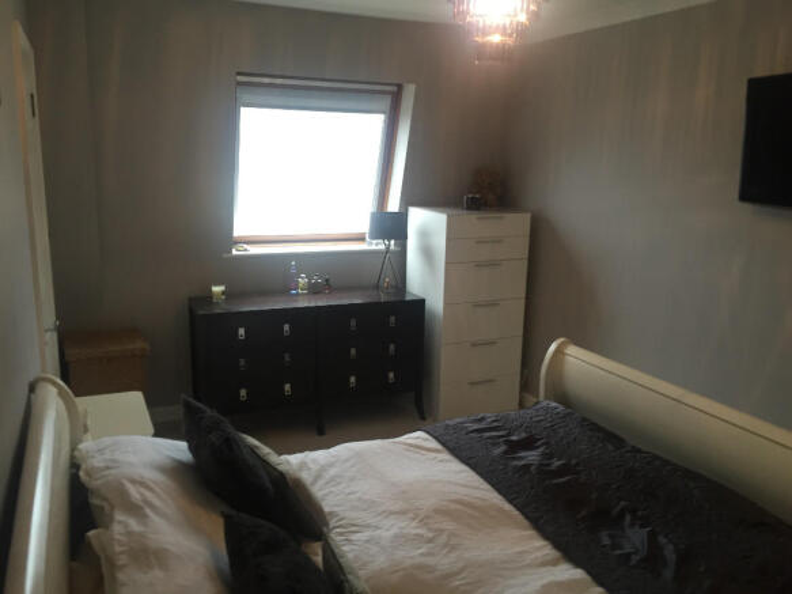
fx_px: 663
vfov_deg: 48.2
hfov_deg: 61.7
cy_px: 297
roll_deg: -1.1
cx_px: 396
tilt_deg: -12.4
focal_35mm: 29
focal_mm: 4.15
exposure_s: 1/33
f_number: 2.2
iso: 100
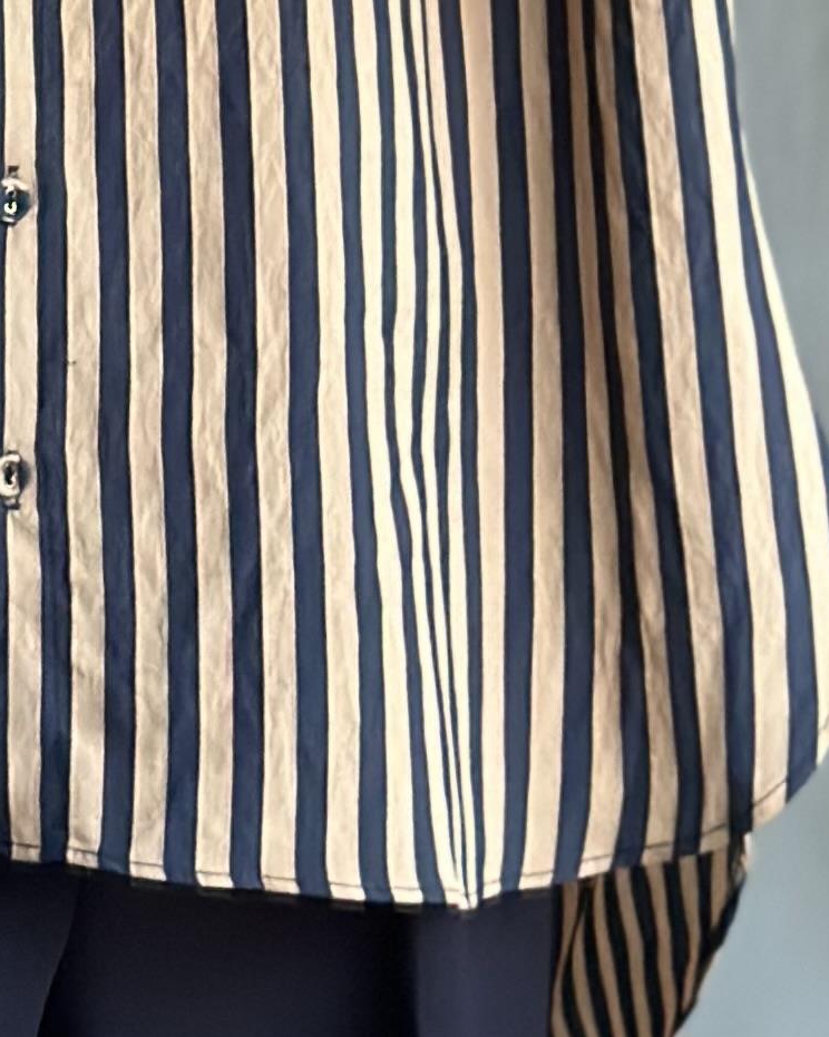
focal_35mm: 203
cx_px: -136
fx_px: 6230
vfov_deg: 9.2
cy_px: -571
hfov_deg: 7.6
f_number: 1.78
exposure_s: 1/41
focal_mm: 6.86
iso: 400
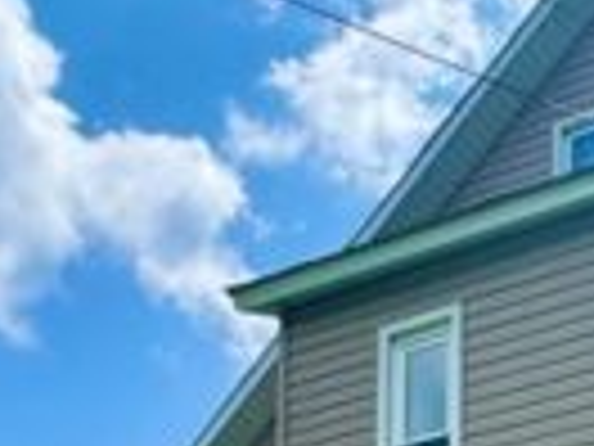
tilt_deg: +8.4
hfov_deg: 21.9
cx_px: 630
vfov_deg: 14.6
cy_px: 874
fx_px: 1459
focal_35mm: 85
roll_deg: -0.6
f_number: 2.2
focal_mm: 2.22
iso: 50
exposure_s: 1/779
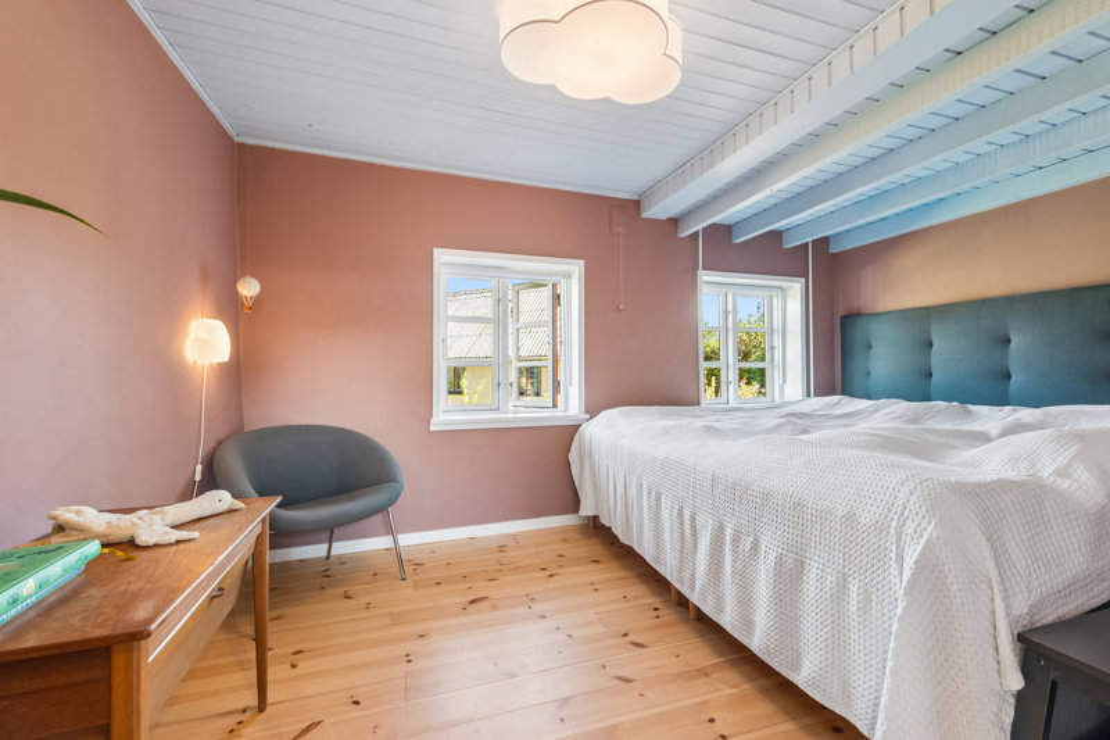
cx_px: 555
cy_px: 370
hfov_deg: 100.4
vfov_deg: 77.3
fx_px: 462
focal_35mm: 15
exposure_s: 1/2.5
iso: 200
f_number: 10
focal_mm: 15
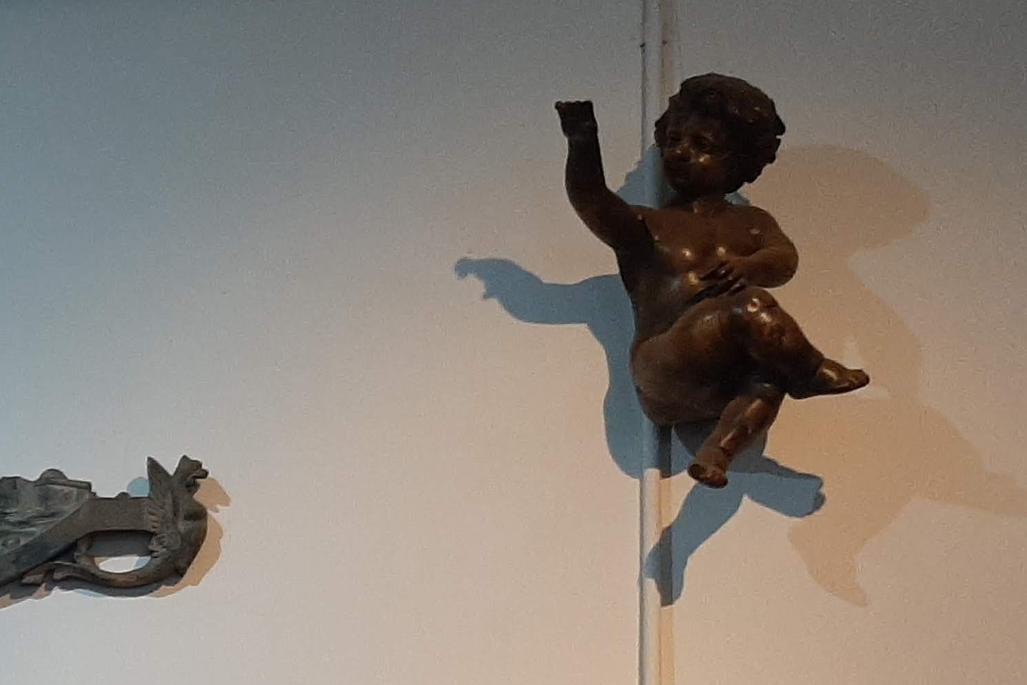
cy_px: 771
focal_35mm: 73
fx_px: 2082
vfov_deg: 17.9
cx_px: -236
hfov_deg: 24.8
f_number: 1.7
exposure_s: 1/50
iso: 125
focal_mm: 3.93
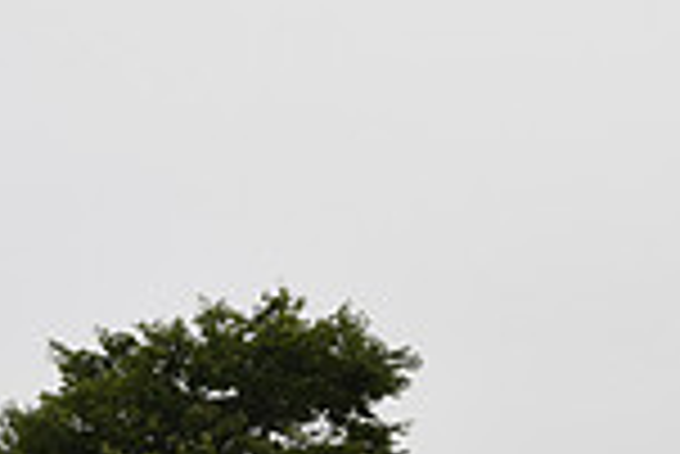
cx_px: -248
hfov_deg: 10.4
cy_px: 865
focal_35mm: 192
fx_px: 3630
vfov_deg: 7.0
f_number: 16
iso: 450
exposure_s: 1/160
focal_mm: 50
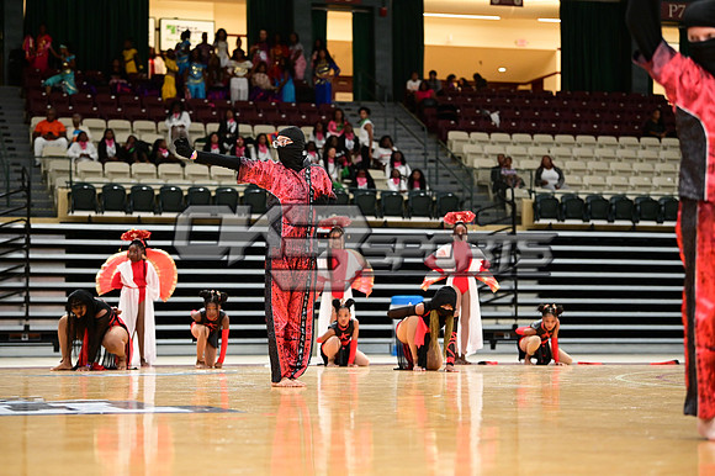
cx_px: 358
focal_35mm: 90
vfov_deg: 15.2
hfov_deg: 22.6
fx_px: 1786
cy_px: 238
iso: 6400
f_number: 3.2
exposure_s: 1/1000
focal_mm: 90
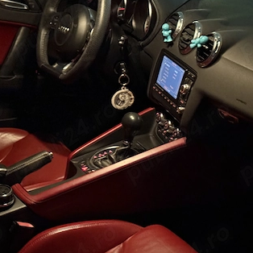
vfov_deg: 21.4
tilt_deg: -23.7
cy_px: 151
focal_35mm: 81
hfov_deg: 21.4
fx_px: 670
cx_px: 121
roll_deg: -3.2
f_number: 1.78
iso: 2500
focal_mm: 6.76
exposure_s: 1/17
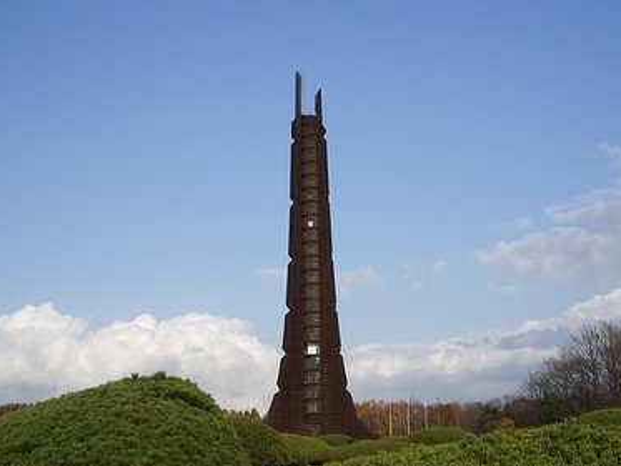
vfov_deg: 30.2
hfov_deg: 39.6
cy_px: 265
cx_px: 315
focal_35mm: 48
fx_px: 861
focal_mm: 5.8
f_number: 4.3
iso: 50
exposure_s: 1/400
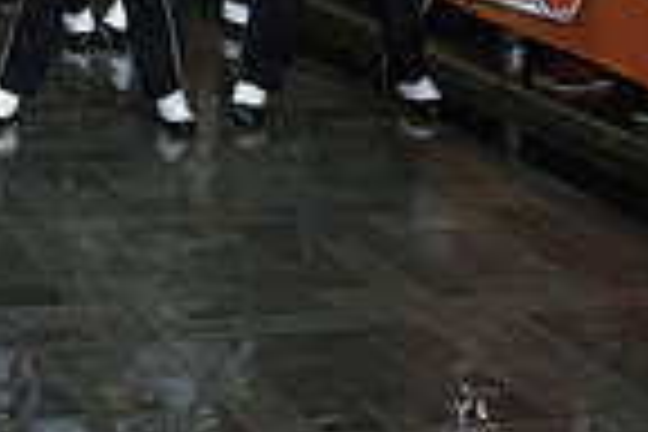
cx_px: -90
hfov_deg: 18.6
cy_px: -299
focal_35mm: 105
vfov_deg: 12.2
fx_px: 1890
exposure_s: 1/4000
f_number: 2.8
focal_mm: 26
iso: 10000
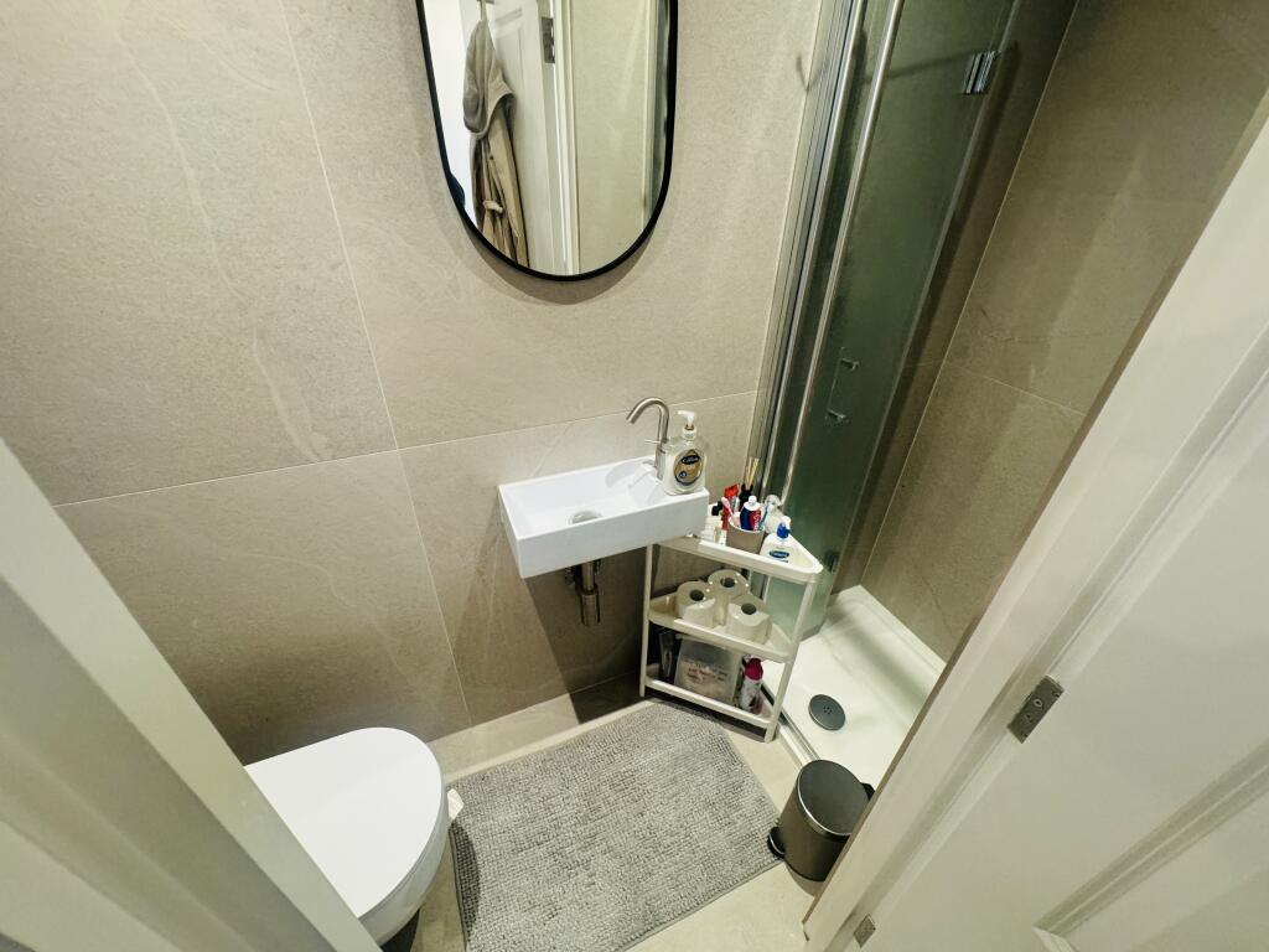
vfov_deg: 85.7
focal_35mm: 14
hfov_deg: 102.1
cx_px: 634
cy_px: 476
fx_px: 513
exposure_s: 1/50
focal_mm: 2.22
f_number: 2.2
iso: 320
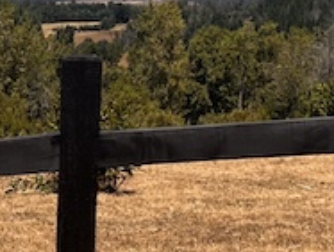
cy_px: 161
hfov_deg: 15.5
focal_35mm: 111
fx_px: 1073
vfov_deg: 13.4
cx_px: -243
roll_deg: -1.8
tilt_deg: -6.3
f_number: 1.5
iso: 50
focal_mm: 5.7
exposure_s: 1/4831
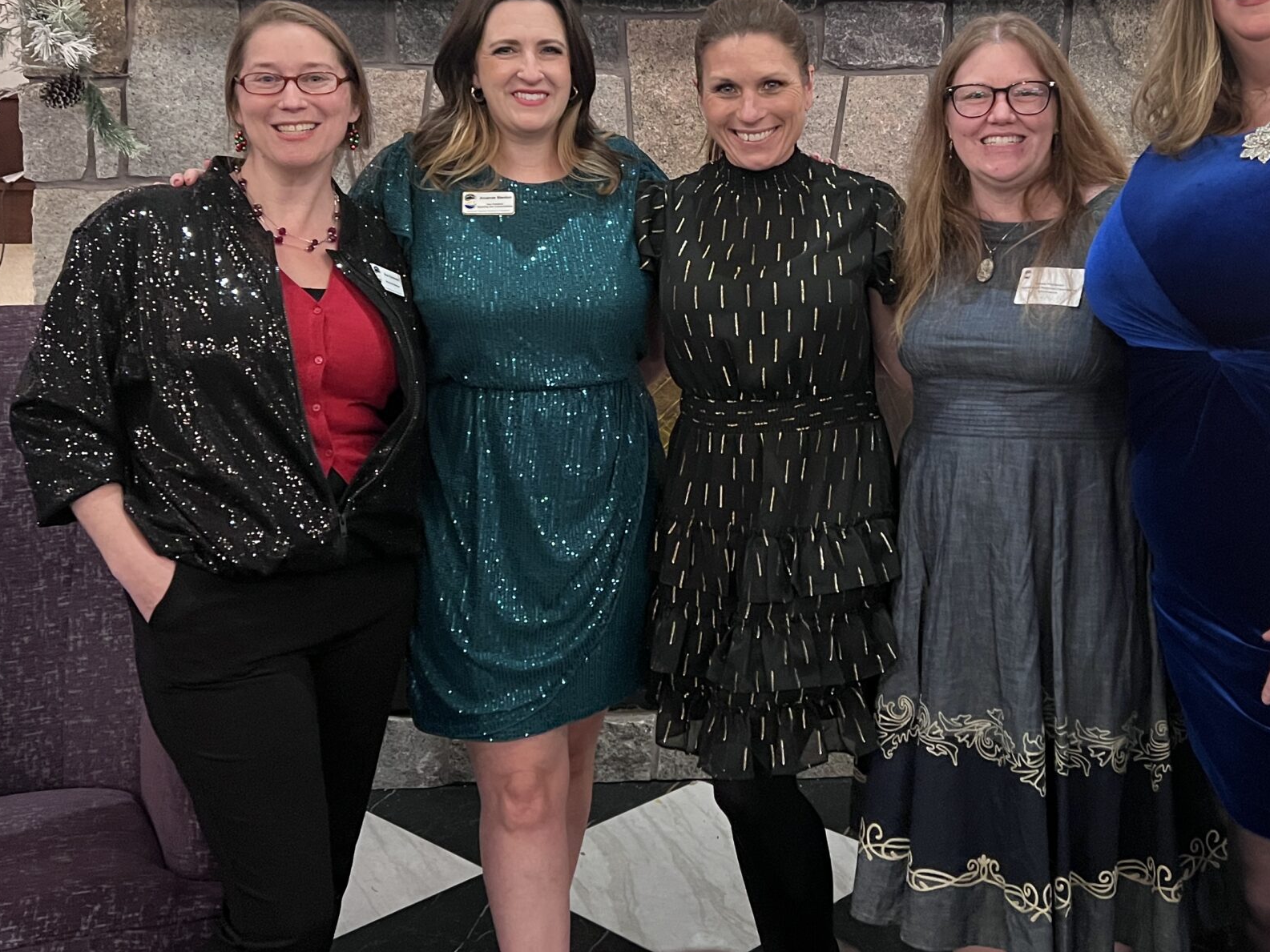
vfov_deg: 33.8
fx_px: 1541
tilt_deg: -2.7
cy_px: 261
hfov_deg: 44.5
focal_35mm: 42
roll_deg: +0.8
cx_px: 785
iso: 640
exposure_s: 1/30
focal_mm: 5.7
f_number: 1.5
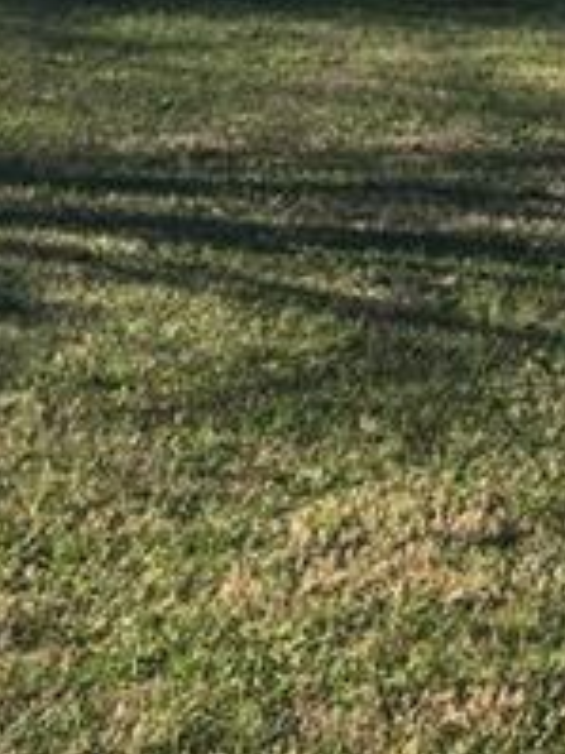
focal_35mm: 112
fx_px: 2440
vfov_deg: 16.6
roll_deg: -0.6
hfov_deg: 12.0
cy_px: -212
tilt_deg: -3.1
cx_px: 1062
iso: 25
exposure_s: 1/693
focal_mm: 4.15
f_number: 2.2
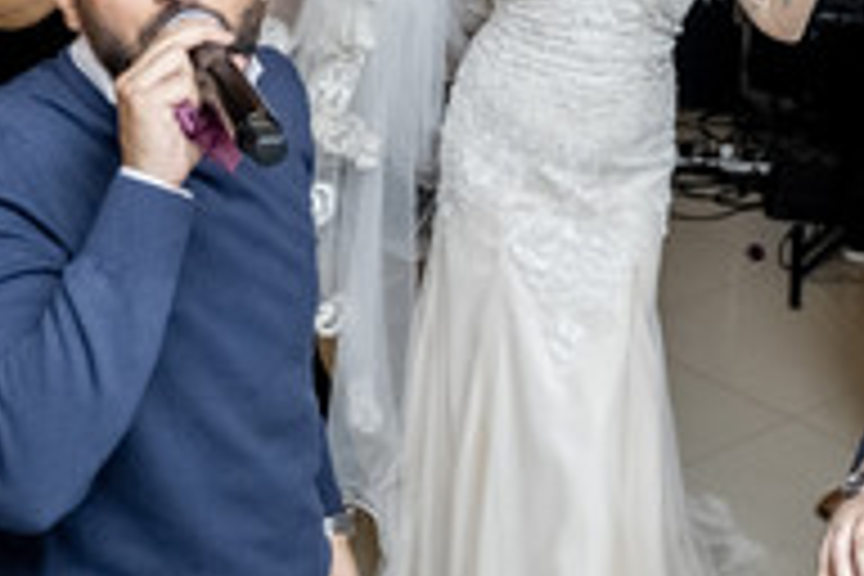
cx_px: 756
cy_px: -11
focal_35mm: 80
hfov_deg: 24.7
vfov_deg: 16.7
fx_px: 1920
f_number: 2.8
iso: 2000
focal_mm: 16
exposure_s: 1/125
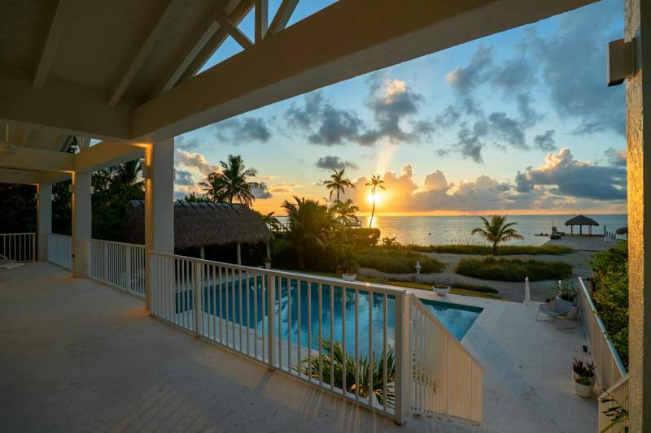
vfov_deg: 73.7
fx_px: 289
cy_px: 216
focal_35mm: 16
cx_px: 326
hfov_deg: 96.7
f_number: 7.1
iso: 500
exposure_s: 1/2500
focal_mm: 16
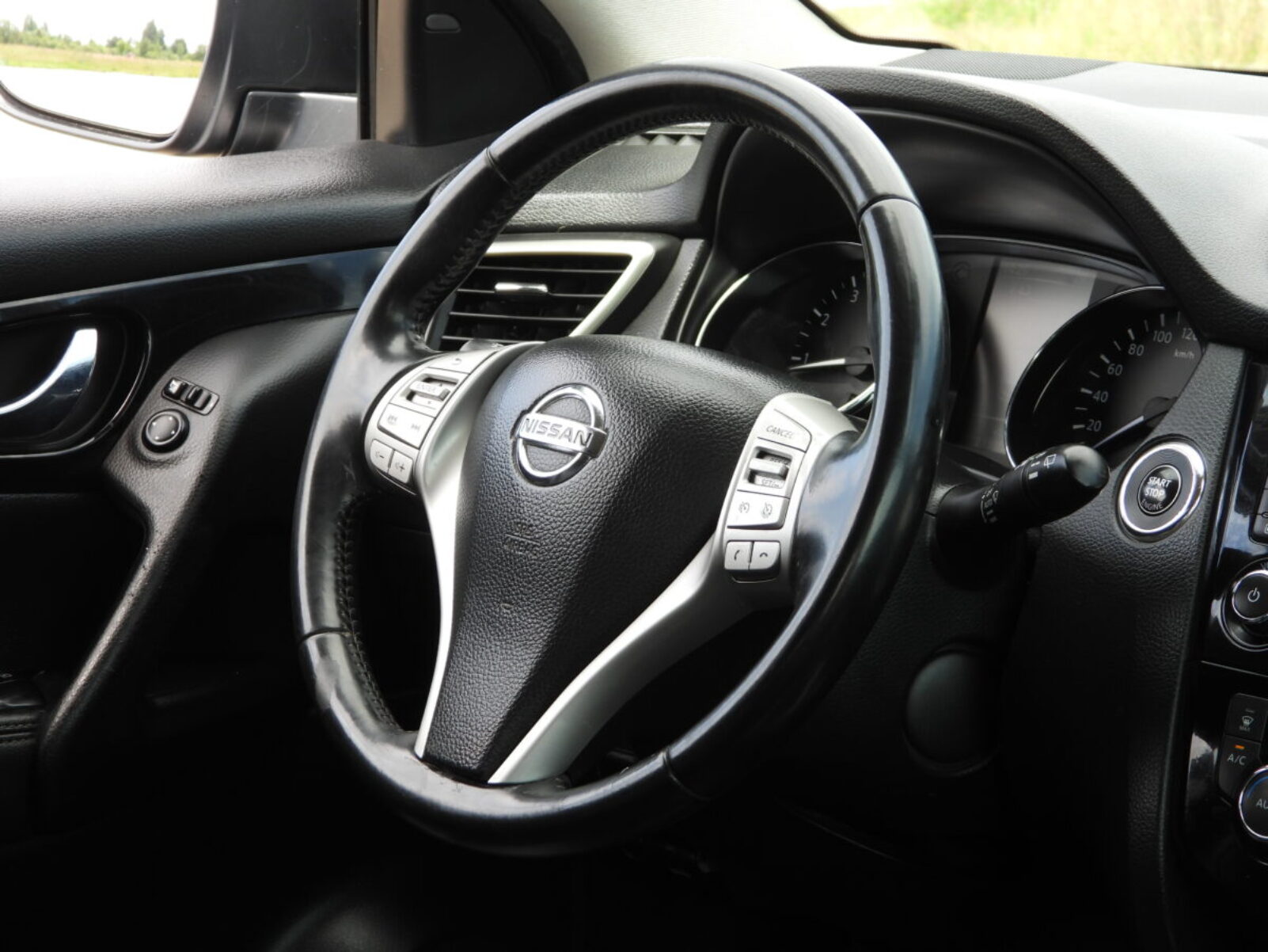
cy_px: 476
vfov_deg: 18.4
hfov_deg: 24.4
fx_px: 2931
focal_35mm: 80
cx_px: 634
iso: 100
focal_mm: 14.4
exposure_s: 1/125
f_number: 3.5
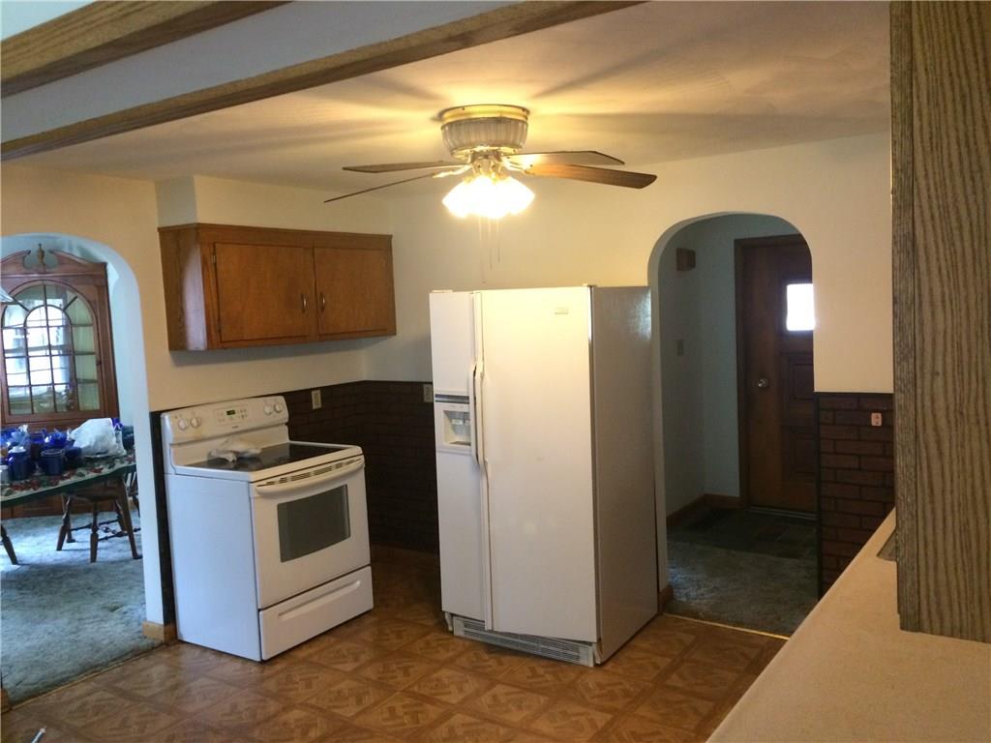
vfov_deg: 48.2
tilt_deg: -5.7
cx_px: 496
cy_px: 372
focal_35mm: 29
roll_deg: +2.1
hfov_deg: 61.7
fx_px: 830
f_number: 2.2
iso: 320
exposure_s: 1/17
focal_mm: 4.15
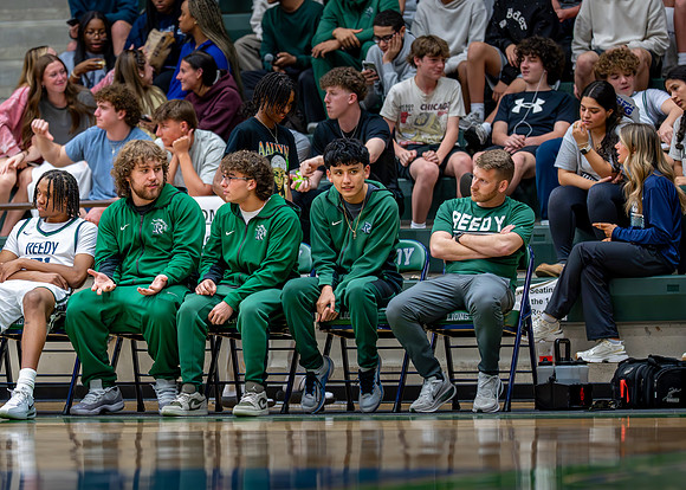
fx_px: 4555
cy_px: 258
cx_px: 198
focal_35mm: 234
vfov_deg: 6.2
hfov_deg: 8.6
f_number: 1.8
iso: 2500
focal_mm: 135
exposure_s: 1/1000
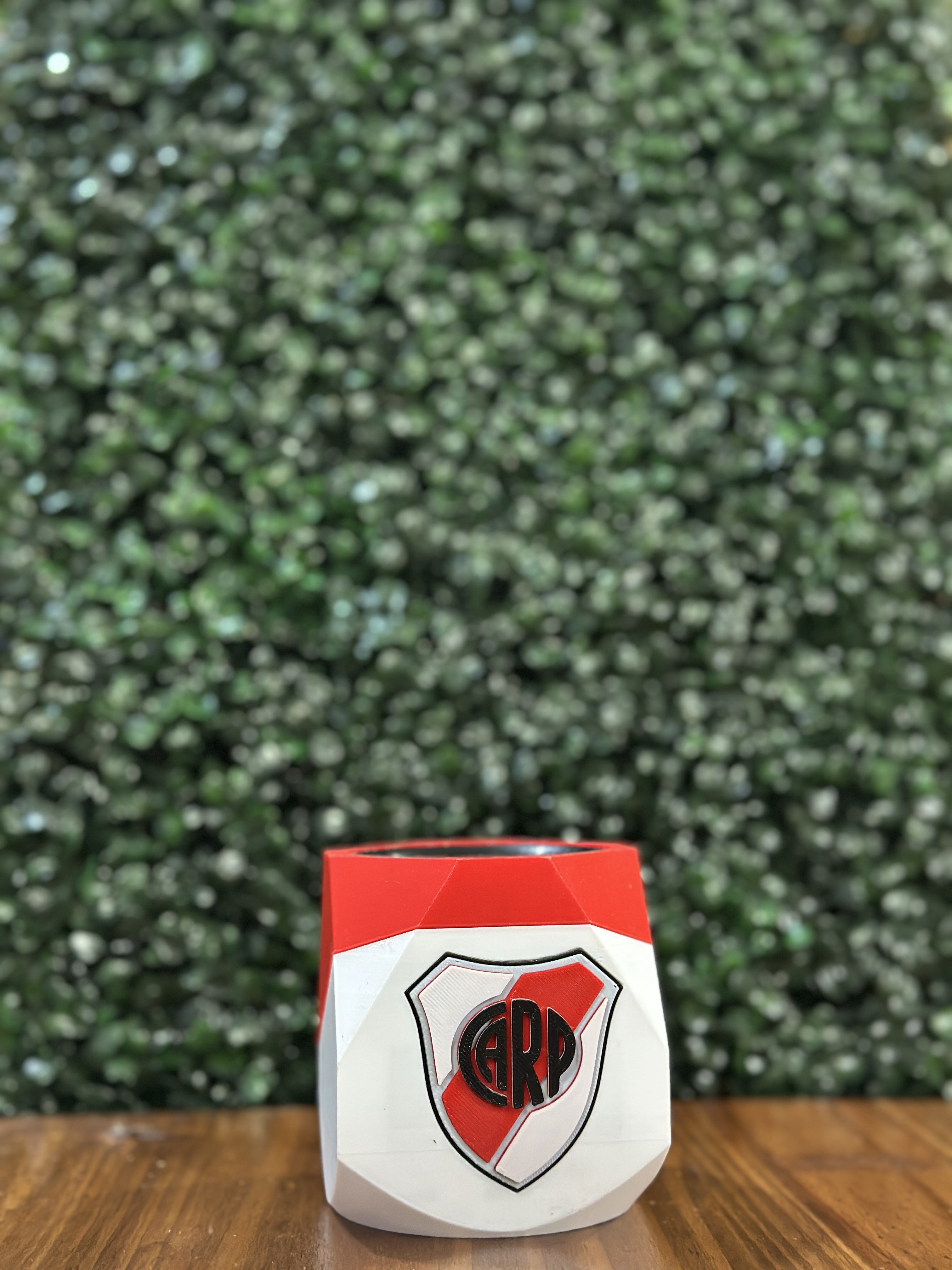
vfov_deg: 39.7
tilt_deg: +5.3
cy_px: 635
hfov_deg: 30.3
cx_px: 476
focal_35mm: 48
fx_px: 1760
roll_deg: -0.3
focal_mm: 6.86
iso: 320
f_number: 1.78
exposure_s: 1/50
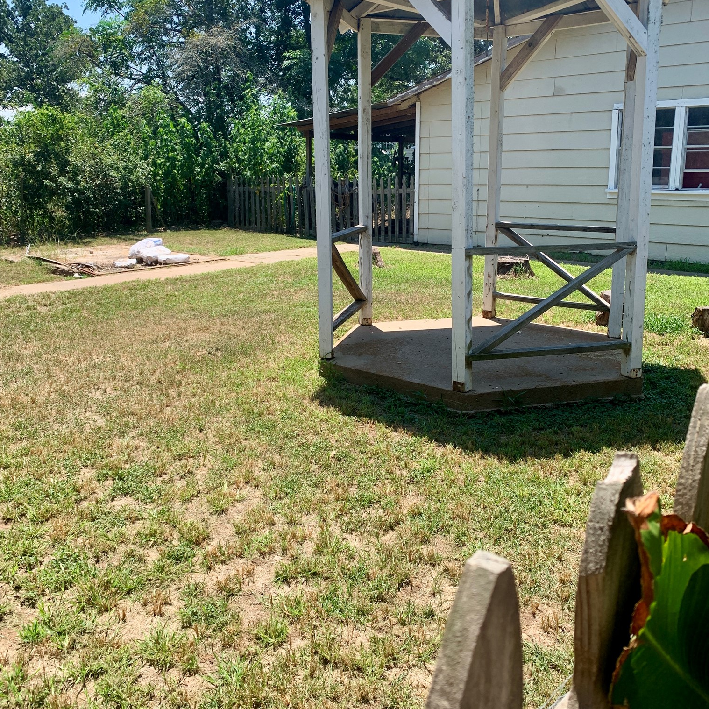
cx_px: 358
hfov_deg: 52.5
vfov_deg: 52.5
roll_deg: -0.3
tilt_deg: -10.1
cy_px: 323
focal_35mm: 31
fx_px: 718
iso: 25
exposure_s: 1/1149
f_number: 1.8
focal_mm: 4.25
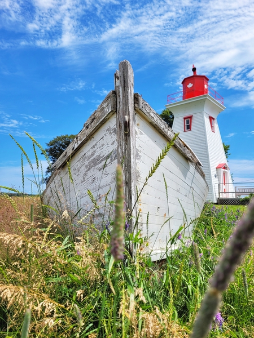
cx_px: 127
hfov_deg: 53.1
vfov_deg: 67.3
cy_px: 169
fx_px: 254
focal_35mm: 26
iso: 40
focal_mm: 5.4
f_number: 1.8
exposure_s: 1/3291
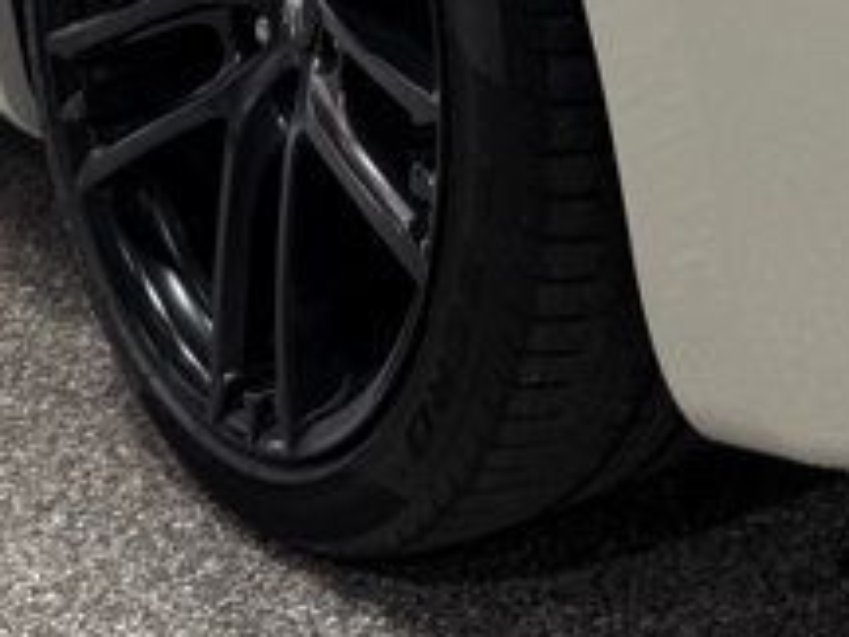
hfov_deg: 16.6
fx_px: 2796
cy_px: -602
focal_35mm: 114
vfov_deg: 11.7
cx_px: 998
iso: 80
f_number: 1.78
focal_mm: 6.76
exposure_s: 1/319
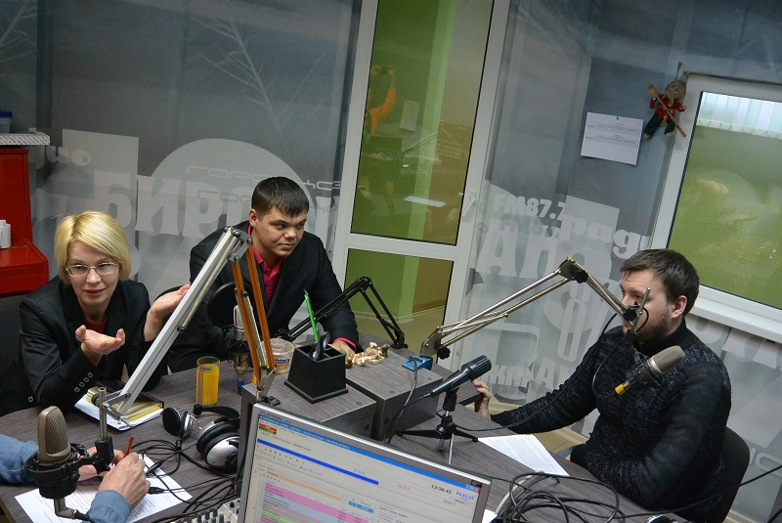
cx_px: 391
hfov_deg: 63.6
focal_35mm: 29
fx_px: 631
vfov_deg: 45.0
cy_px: 262
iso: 800
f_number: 3.5
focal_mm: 11
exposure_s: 1/100
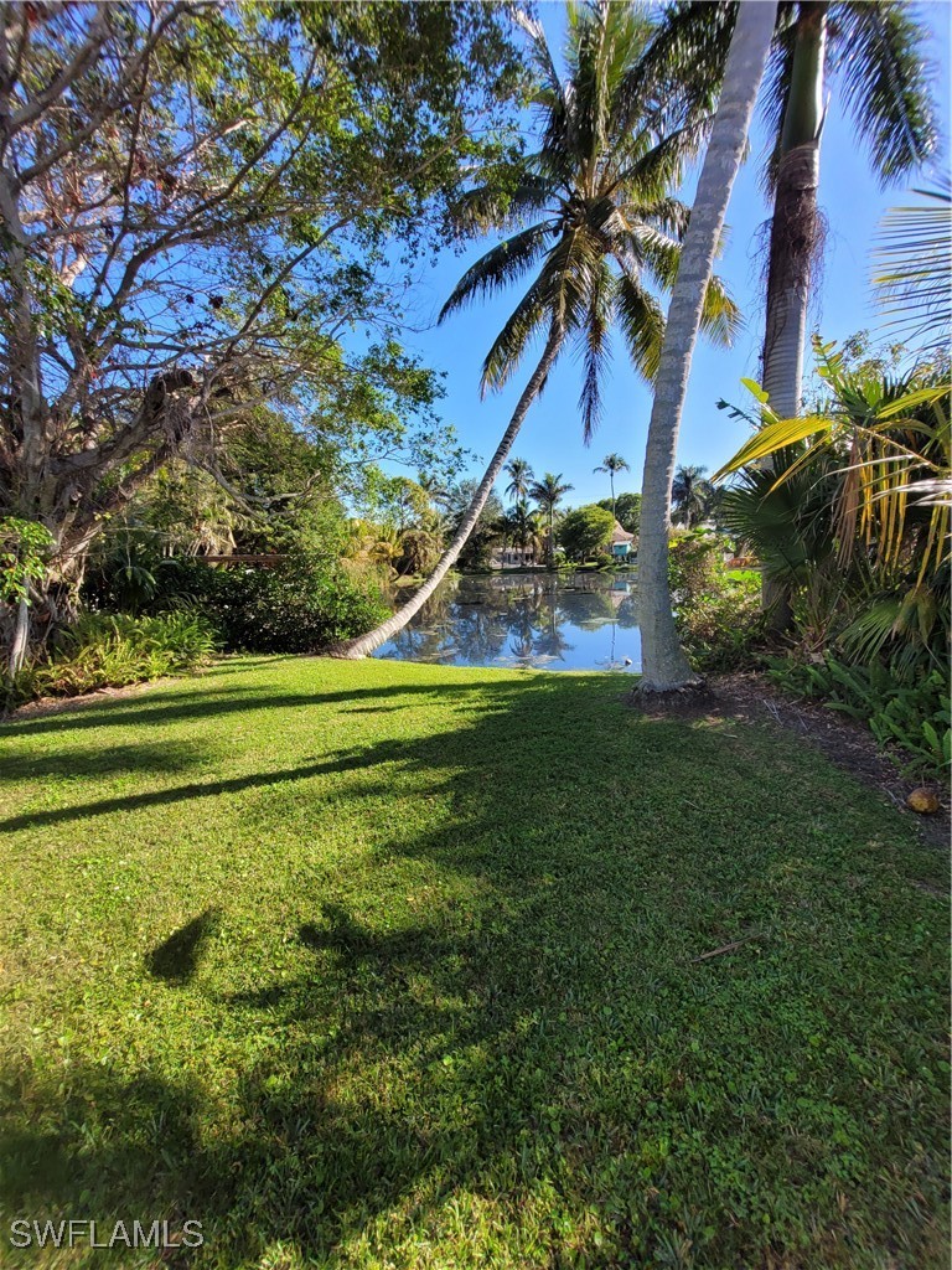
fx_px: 477
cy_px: 635
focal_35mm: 13
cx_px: 476
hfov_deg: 89.9
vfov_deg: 106.2
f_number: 2.2
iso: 40
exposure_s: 1/629
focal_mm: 1.74
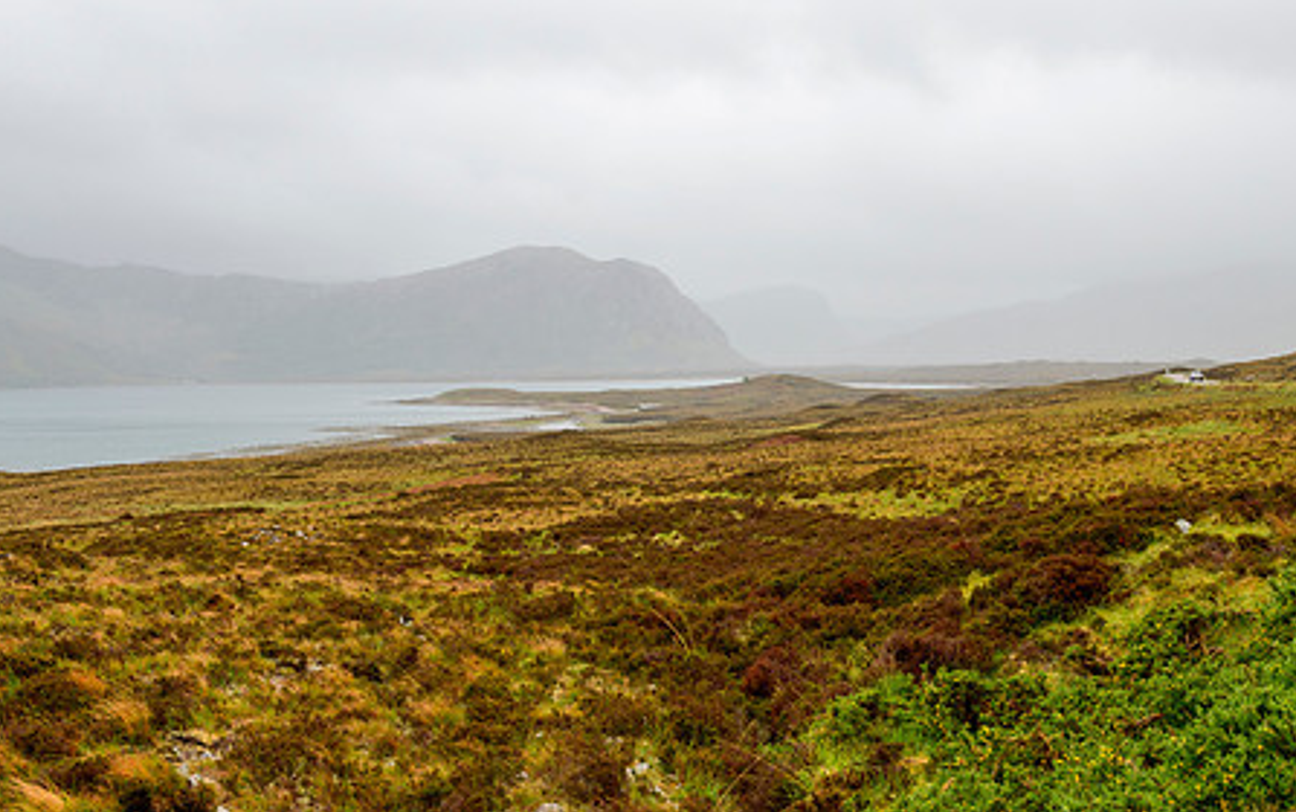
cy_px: 379
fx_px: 1449
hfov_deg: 48.2
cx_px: 615
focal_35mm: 41
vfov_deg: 31.3
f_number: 5.6
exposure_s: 1/1250
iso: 250
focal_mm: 31
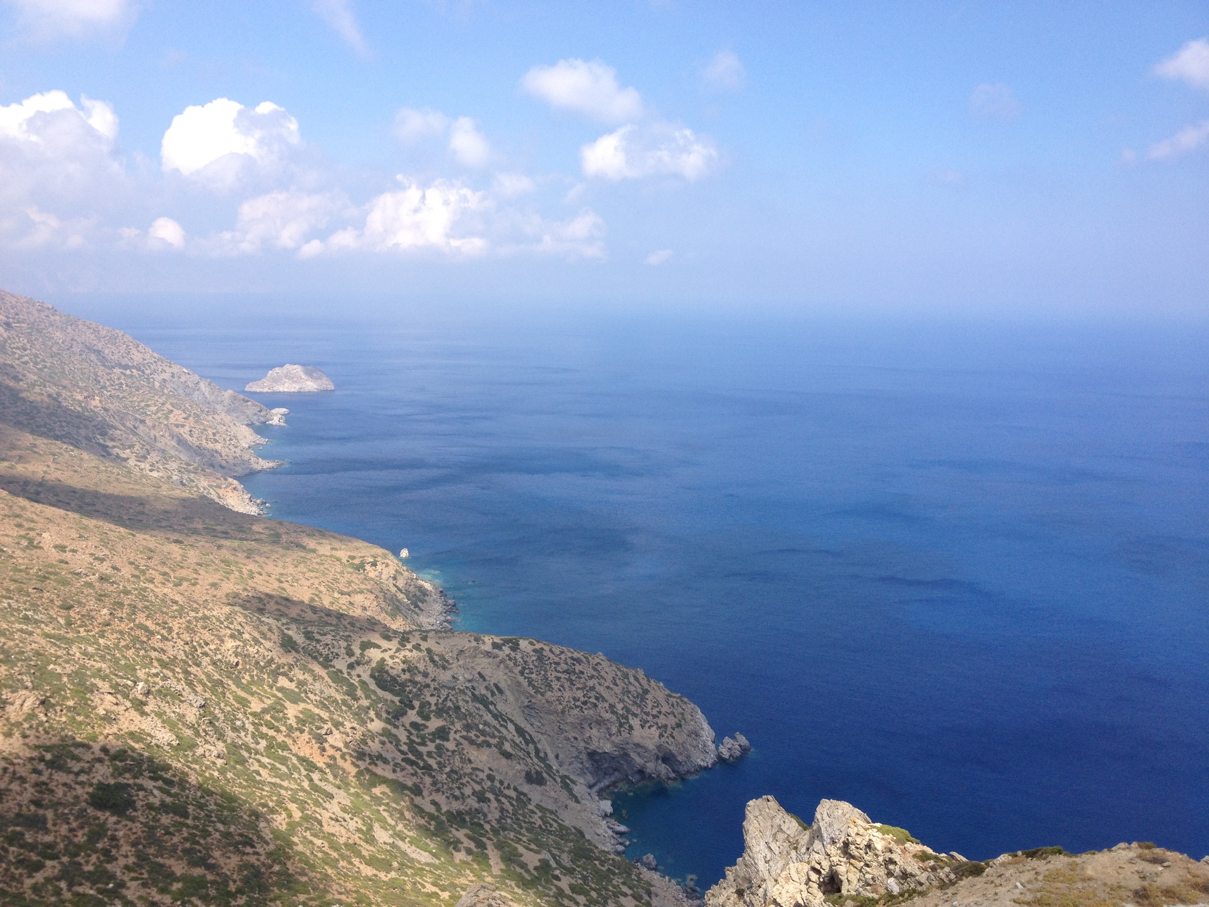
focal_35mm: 35
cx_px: 604
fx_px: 1222
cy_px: 454
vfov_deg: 40.7
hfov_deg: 52.6
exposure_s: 1/1346
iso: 50
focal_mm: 4.28
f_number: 2.4
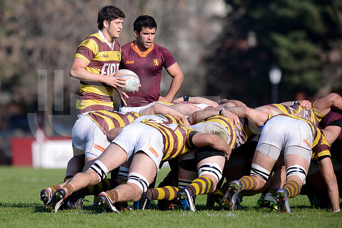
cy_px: 114
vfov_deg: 3.3
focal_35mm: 420
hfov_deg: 4.9
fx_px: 3991
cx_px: 171
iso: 400
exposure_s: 1/2500
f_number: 4
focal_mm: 420
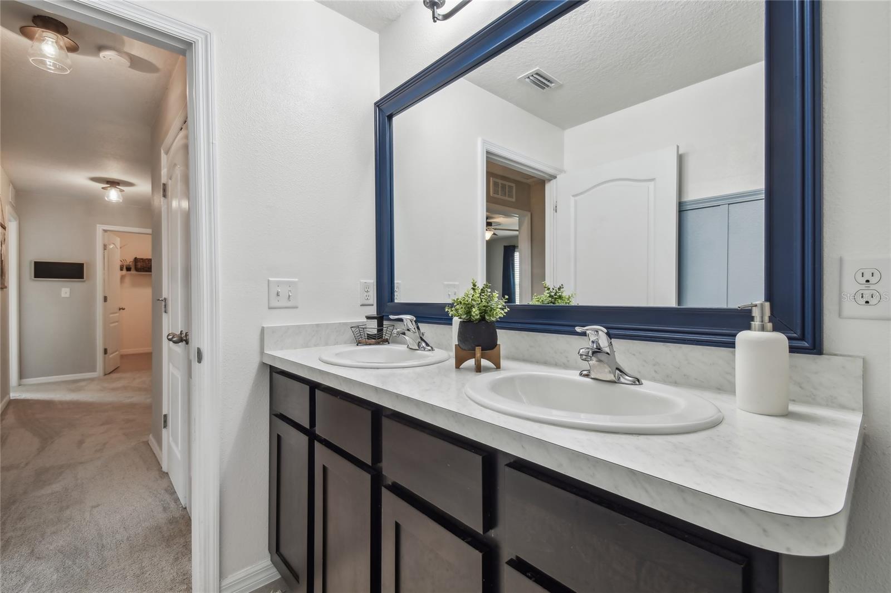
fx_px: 371
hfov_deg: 100.4
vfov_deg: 77.3
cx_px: 446
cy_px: 296
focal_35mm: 15
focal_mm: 10
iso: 100
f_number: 7.1
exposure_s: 1/5
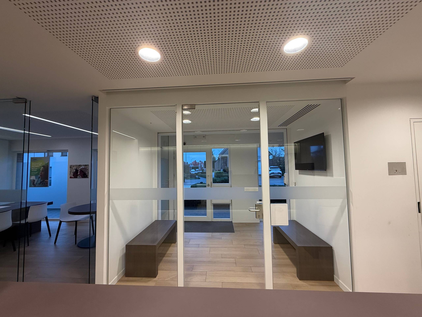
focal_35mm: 14
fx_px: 171
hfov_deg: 102.1
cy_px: 158
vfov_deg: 85.7
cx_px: 211
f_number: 2.2
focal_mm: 2.22
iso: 160
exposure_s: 1/100
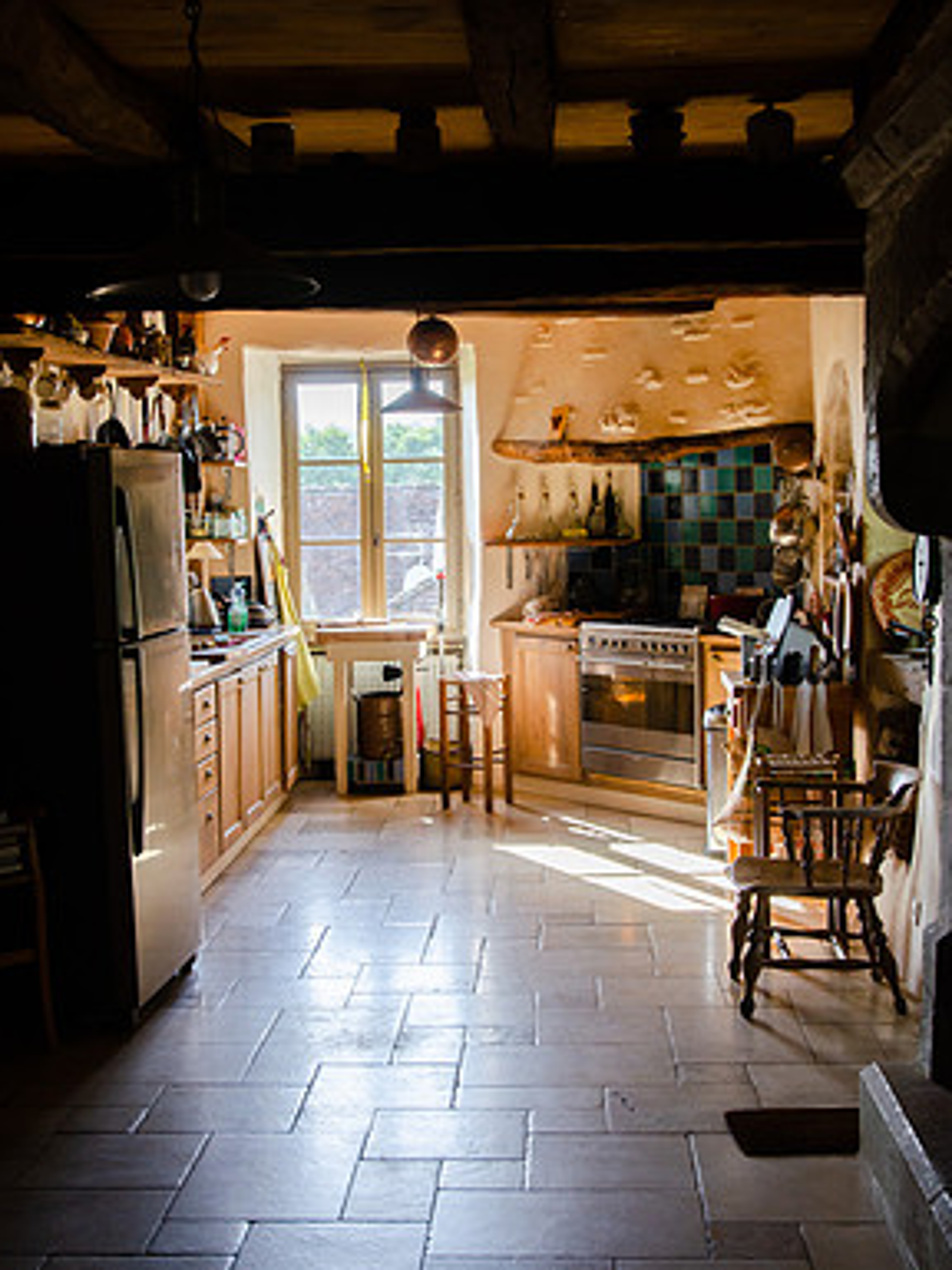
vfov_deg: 35.5
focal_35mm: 54
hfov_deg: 27.0
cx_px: 479
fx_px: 1980
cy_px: 661
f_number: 5.6
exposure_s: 1/125
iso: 500
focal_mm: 32
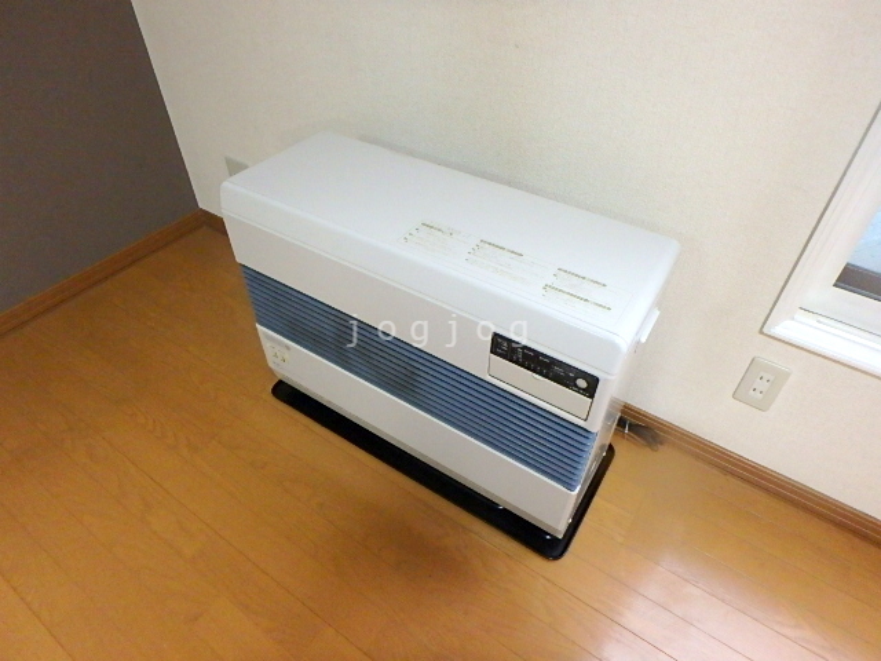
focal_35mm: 21
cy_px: 330
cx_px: 440
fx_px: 534
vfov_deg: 63.4
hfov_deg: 79.0
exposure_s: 1/30
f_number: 3.5
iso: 800
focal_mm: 3.7
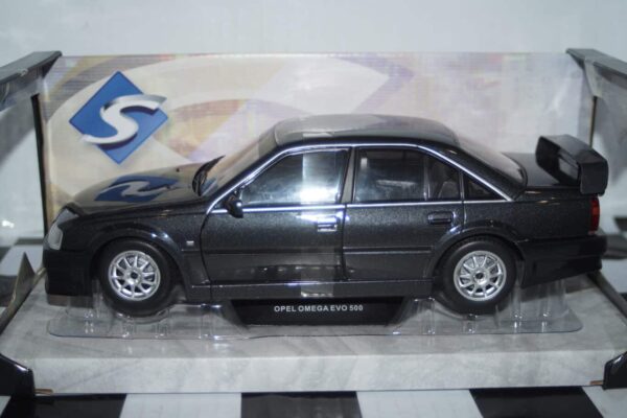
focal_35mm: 52
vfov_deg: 25.8
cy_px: 209
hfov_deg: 37.9
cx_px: 314
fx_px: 914
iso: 100
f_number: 4
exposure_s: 1/80
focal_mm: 35
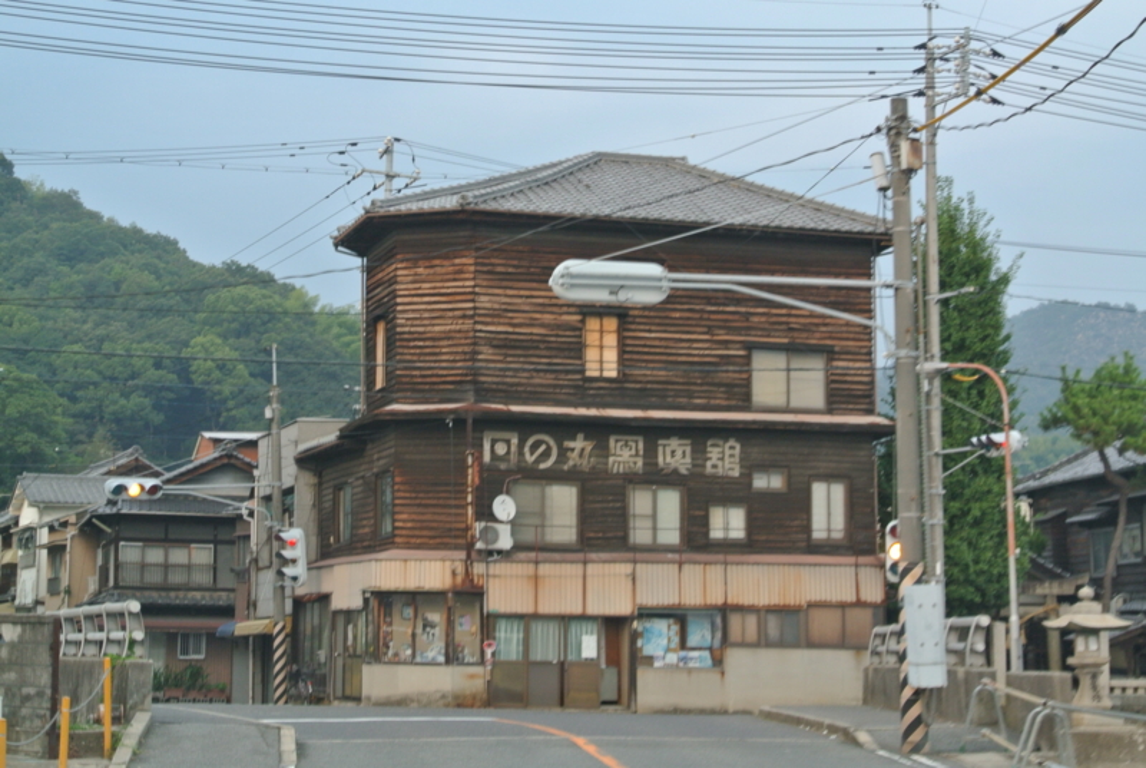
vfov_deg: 19.0
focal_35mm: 72
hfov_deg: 28.0
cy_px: 384
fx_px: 2295
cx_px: 573
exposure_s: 1/60
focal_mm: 26.7
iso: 400
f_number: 5.6
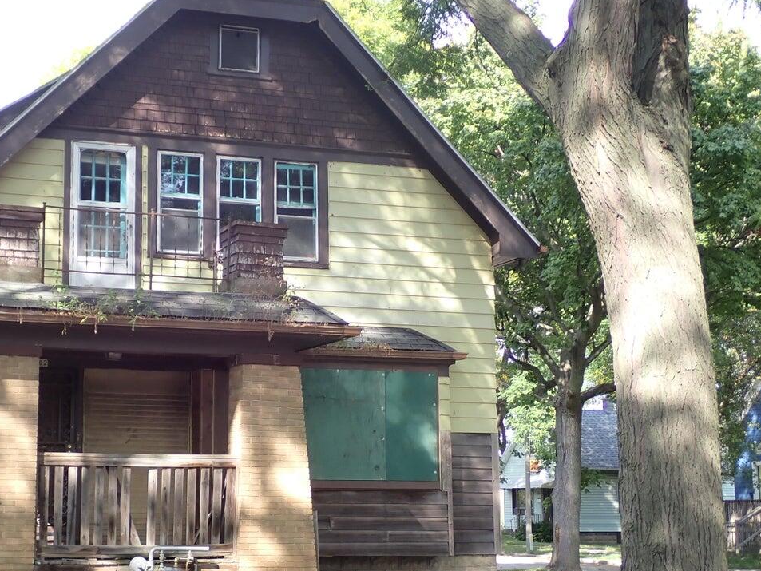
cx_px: 219
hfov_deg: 30.4
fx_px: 1385
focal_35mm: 63
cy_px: 315
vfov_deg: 23.3
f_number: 2.9
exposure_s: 1/160
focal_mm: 7.84
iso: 100
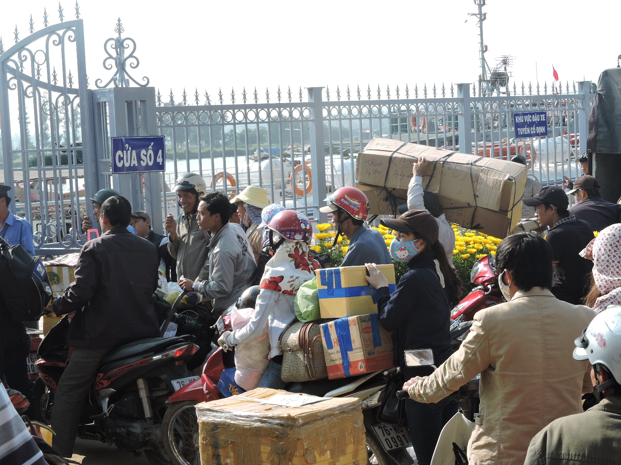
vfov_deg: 21.0
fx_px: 1256
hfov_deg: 27.8
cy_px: 232
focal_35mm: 70
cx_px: 310
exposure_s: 1/400
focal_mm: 12.5
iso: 100
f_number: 4.5
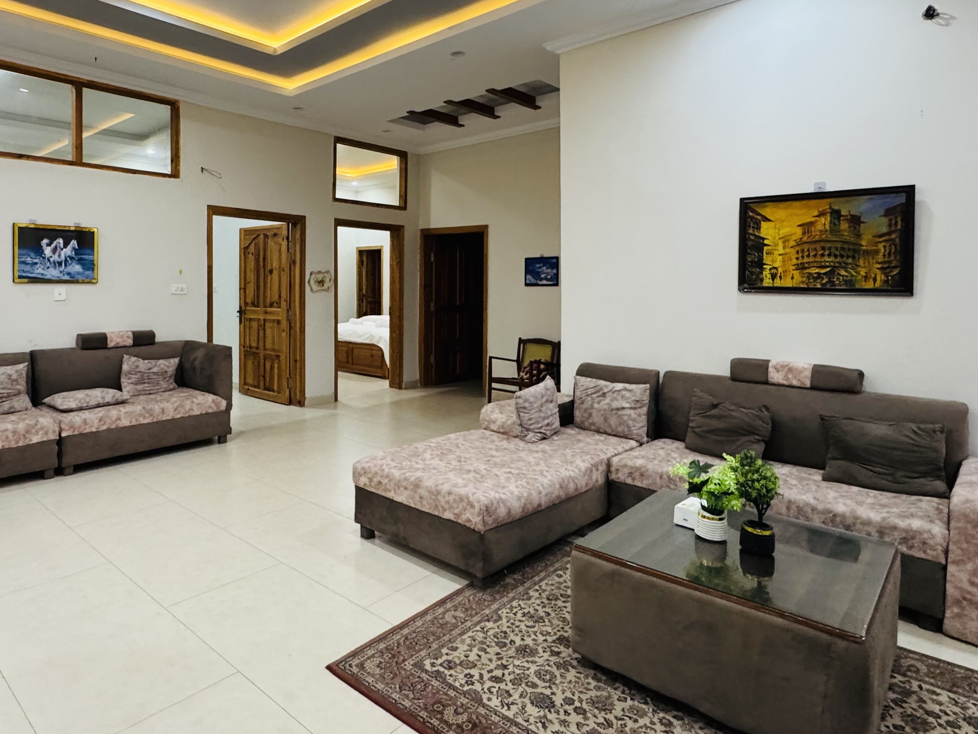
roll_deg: +0.5
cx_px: 403
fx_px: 622
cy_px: 292
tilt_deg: -1.0
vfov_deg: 60.5
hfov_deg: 75.7
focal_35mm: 22
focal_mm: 2.22
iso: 400
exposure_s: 1/50
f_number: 2.2
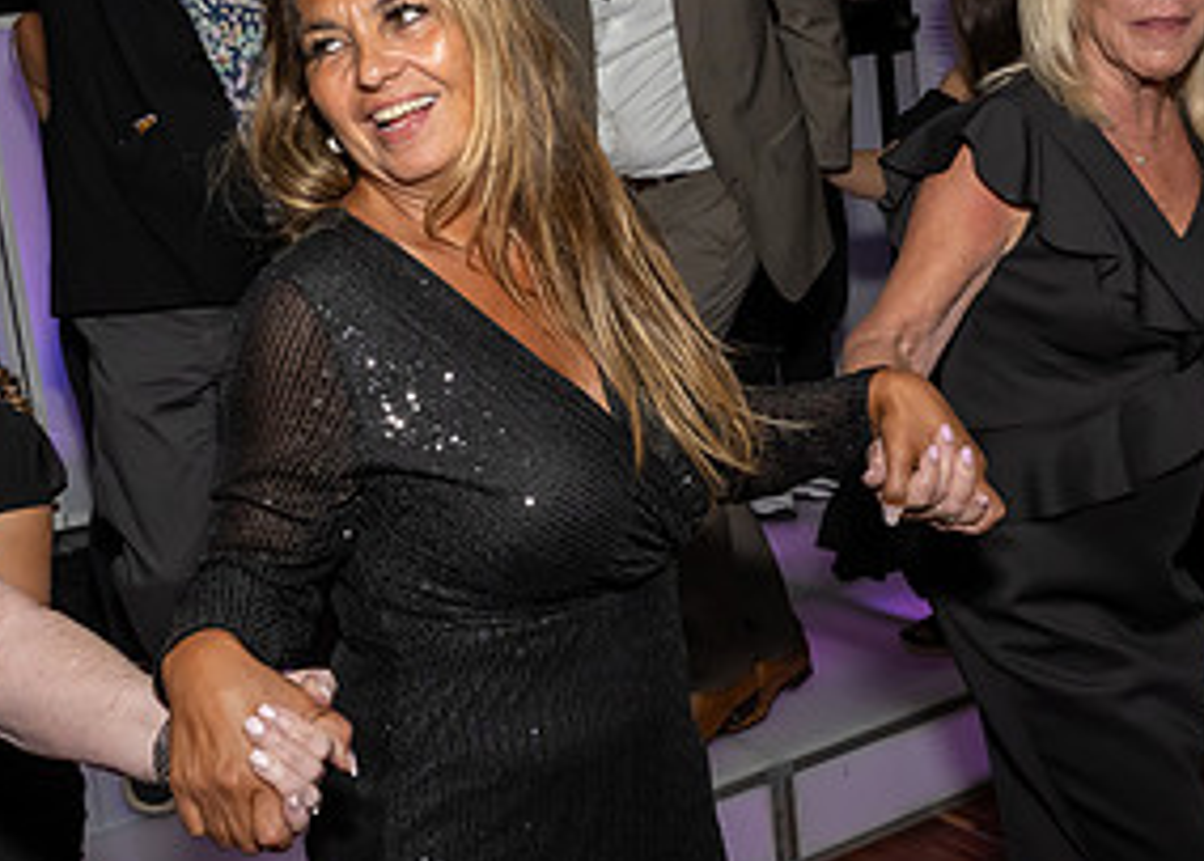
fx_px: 1881
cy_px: 390
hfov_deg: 35.4
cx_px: 510
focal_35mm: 55
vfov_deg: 25.8
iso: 1000
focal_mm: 17
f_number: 8
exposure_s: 1/250
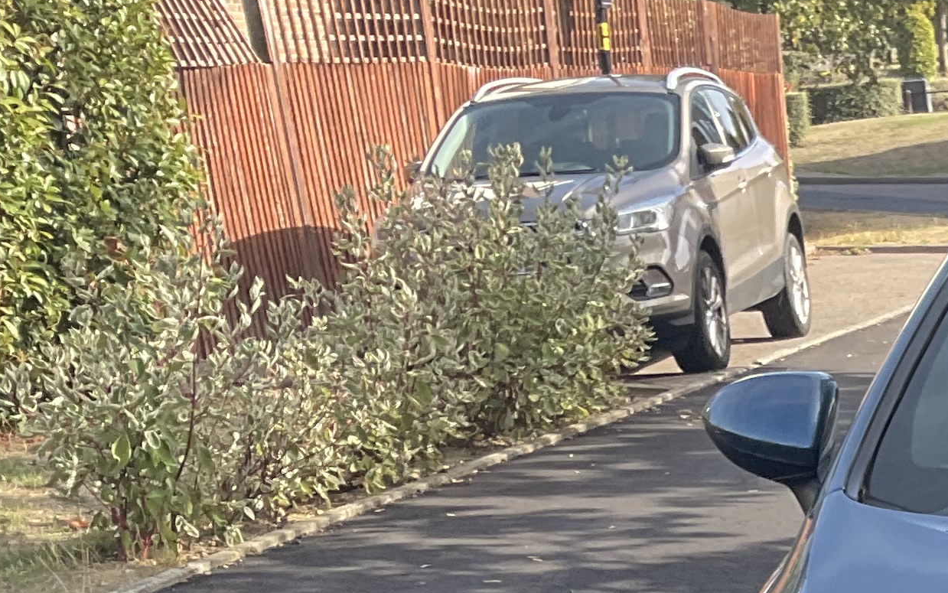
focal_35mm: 100
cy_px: 992
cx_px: 1387
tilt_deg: -19.5
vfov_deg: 12.2
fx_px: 2584
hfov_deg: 18.6
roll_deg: +1.0
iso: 16
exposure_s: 1/280
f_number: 1.8
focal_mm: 3
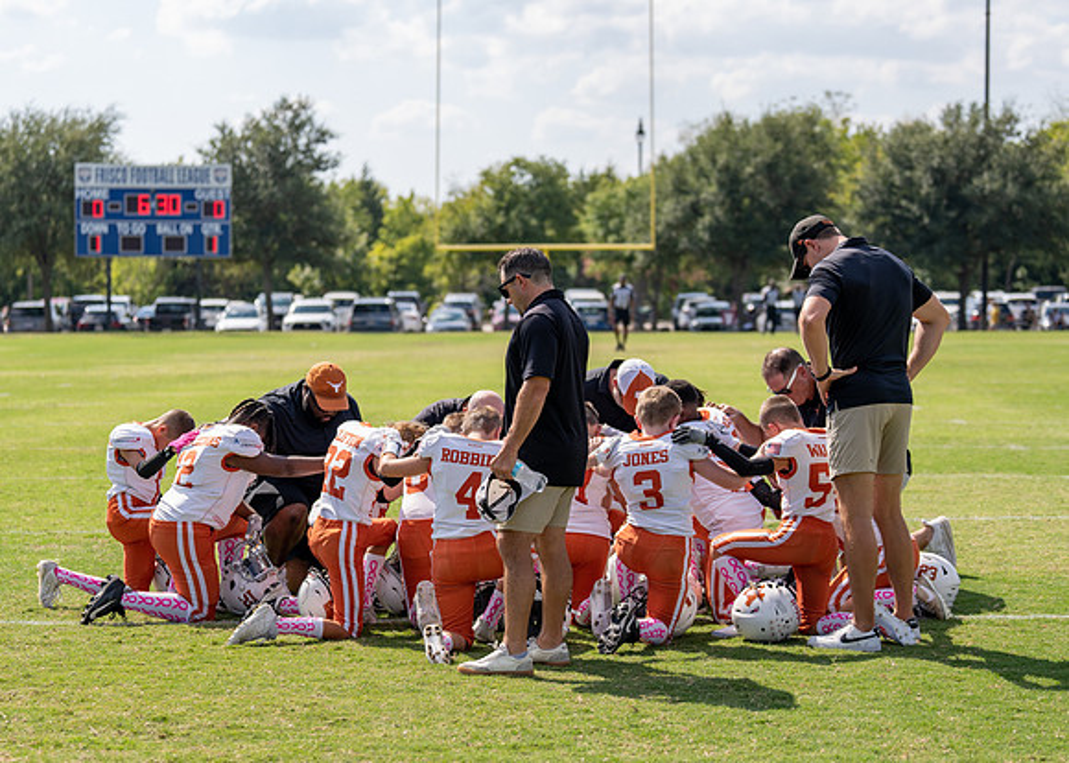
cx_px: 531
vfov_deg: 16.0
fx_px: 2722
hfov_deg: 22.2
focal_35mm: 90
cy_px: 426
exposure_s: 1/1250
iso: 100
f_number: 2.8
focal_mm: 72
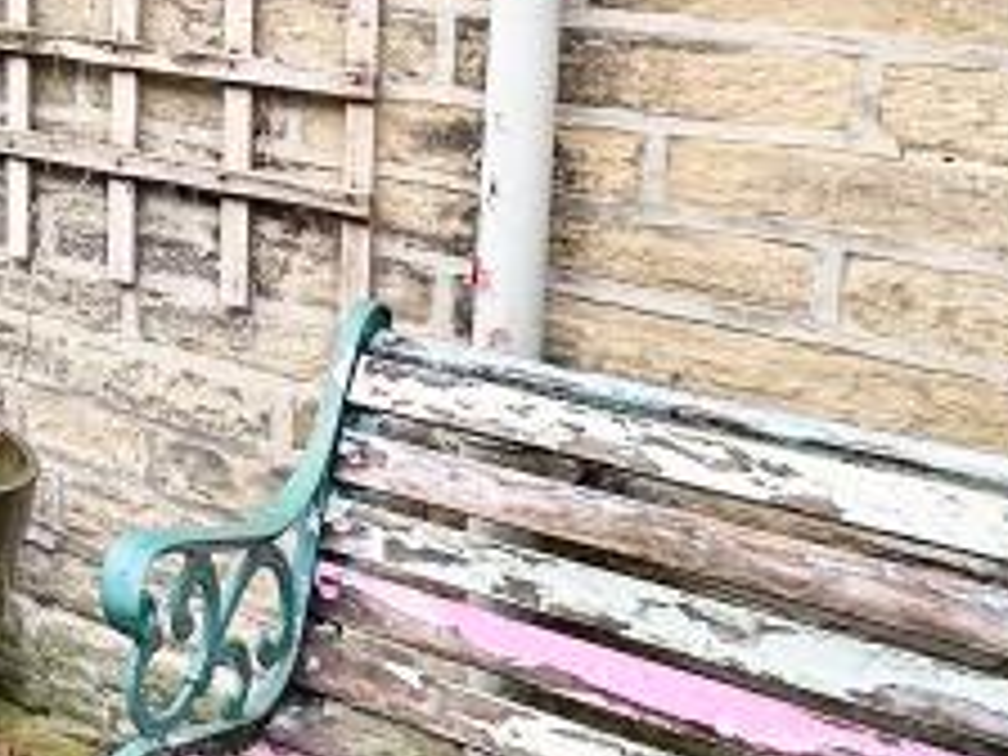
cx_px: -724
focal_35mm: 64
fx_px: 1864
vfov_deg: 21.4
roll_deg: +0.7
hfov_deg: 21.7
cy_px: -144
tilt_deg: -4.8
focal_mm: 2.22
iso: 40
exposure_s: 1/180
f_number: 2.2
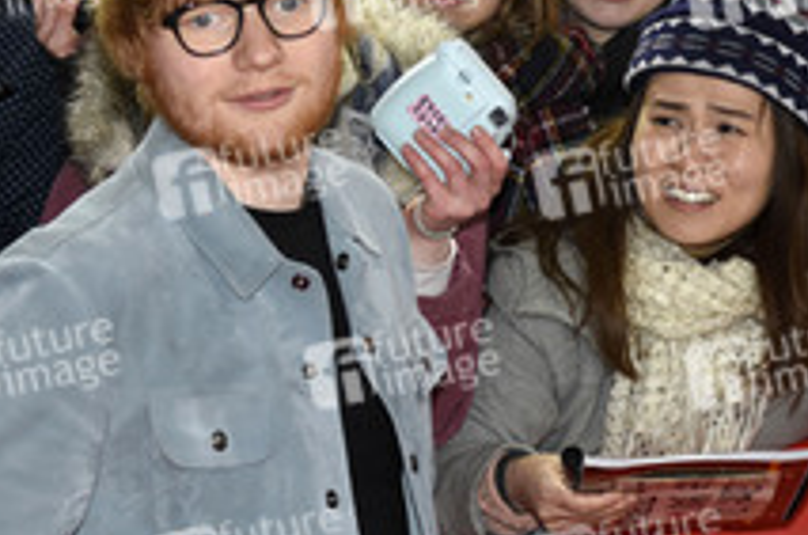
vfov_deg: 7.8
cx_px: 302
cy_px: 269
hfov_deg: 11.8
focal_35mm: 175
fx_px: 3920
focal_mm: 55
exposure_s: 1/250
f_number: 5
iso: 1250
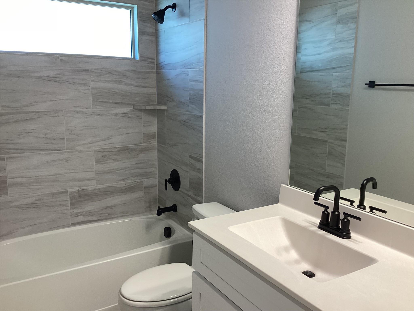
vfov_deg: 45.4
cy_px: 156
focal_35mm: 31
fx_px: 371
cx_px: 207
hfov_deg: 58.4
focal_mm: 3.3
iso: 125
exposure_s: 1/60
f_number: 2.4
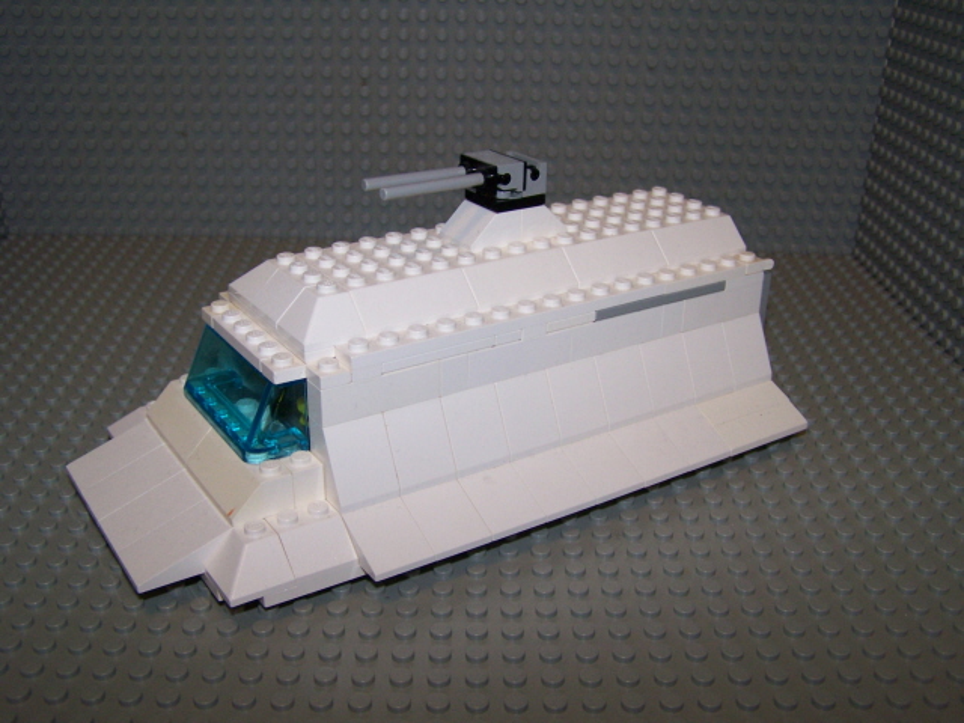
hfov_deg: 49.0
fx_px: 1058
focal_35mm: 38
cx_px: 482
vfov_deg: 37.7
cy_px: 362
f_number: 2.8
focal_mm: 6.3
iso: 140
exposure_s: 1/60
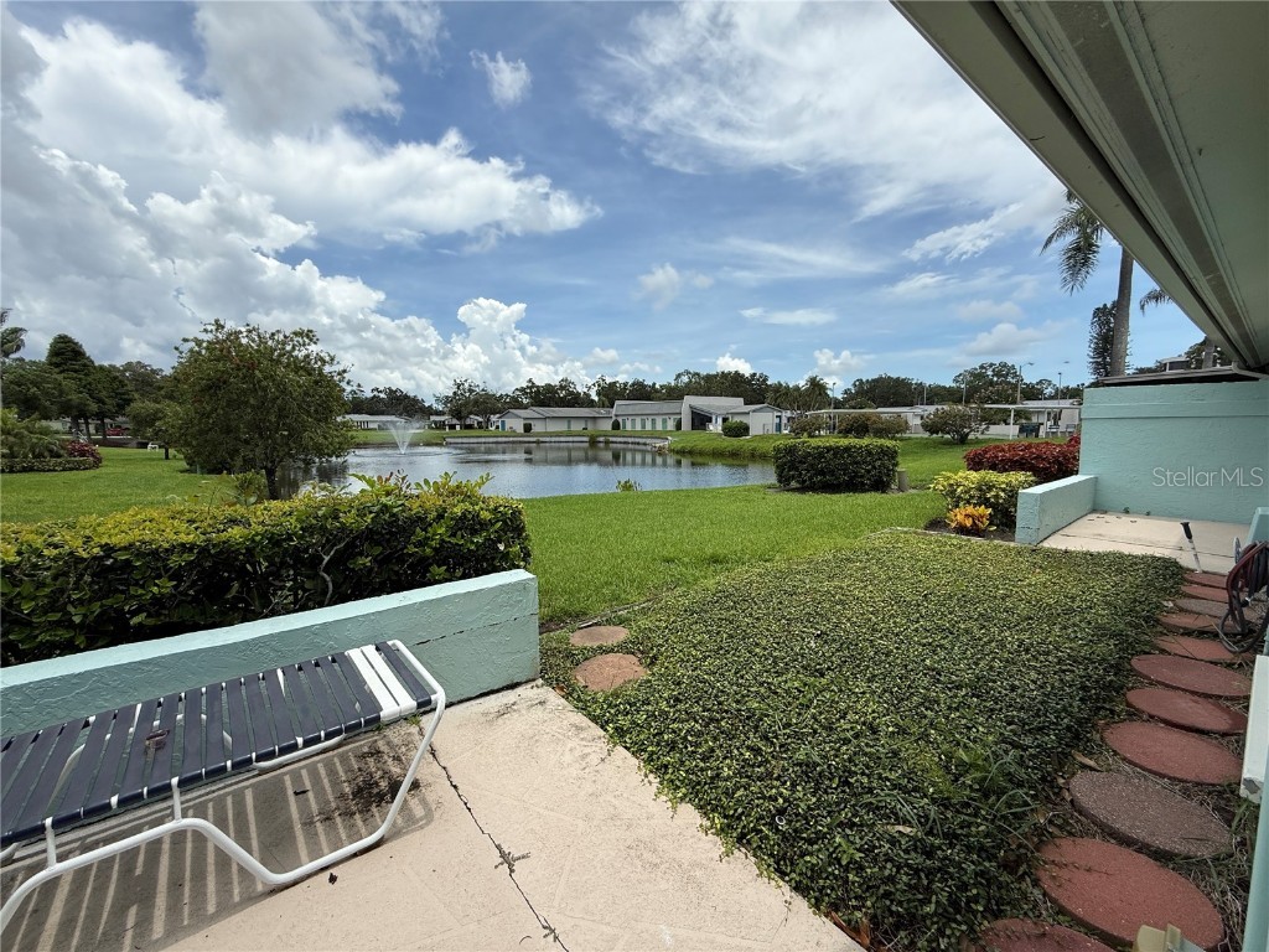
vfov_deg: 85.7
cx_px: 634
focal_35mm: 14
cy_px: 476
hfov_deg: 102.1
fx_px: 513
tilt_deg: -6.1
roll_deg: -0.3
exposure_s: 1/2237
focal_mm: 2.22
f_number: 2.2
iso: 50
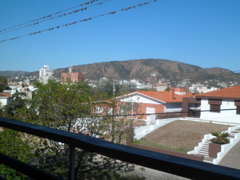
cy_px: 90
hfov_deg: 44.8
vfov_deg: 34.3
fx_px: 291
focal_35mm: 42
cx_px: 120
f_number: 4.2
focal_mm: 7.8
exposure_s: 1/1000
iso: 80
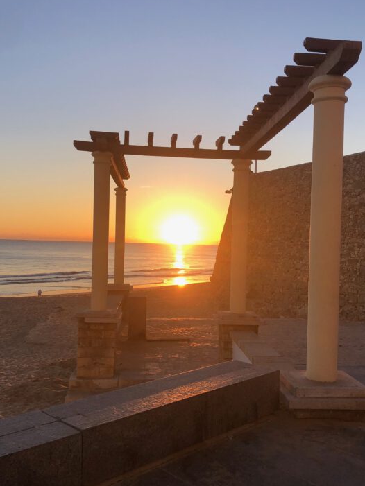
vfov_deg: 51.3
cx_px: 179
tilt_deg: +0.1
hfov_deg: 39.7
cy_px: 249
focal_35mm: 36
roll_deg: -0.4
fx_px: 506
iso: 20
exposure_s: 1/695
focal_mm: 3.99
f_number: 1.8
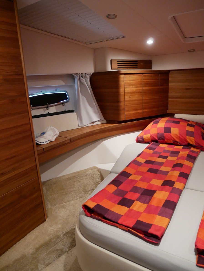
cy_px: 136
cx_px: 102
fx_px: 188
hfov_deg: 56.9
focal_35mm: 24
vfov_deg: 71.6
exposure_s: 1/60
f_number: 3.5
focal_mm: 12
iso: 2500
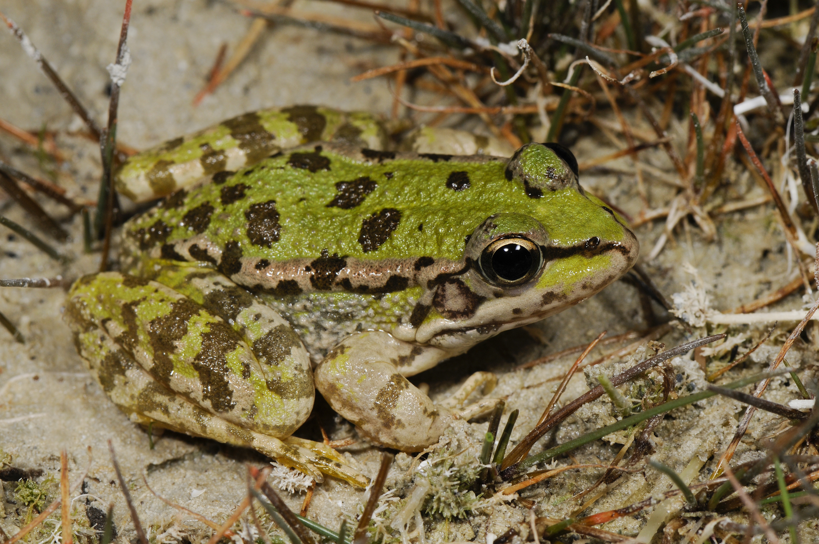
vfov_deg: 8.7
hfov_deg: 13.1
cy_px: 272
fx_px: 3579
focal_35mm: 158
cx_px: 410
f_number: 14
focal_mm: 105
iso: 200
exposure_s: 1/80
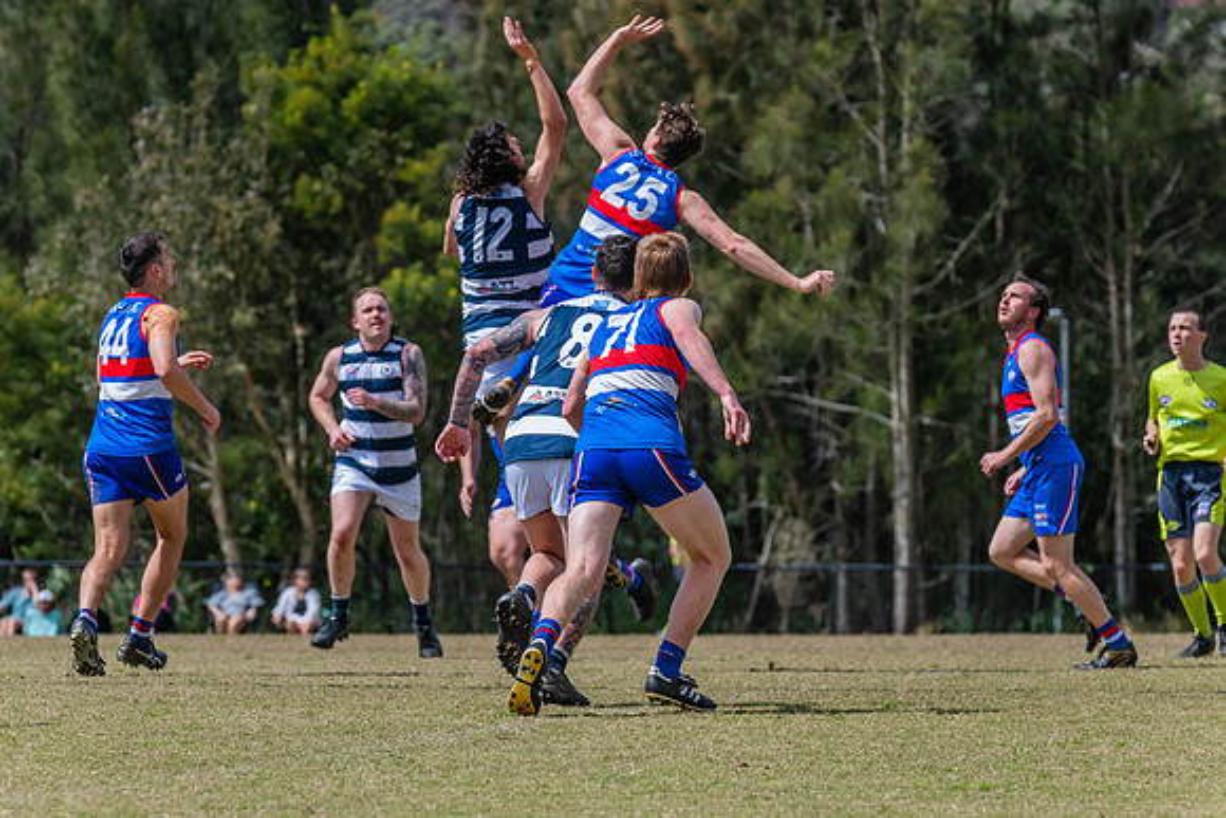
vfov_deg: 4.9
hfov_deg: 7.4
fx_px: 9537
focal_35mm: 280
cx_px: 600
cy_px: 409
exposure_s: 1/1600
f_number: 8
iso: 800
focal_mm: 270
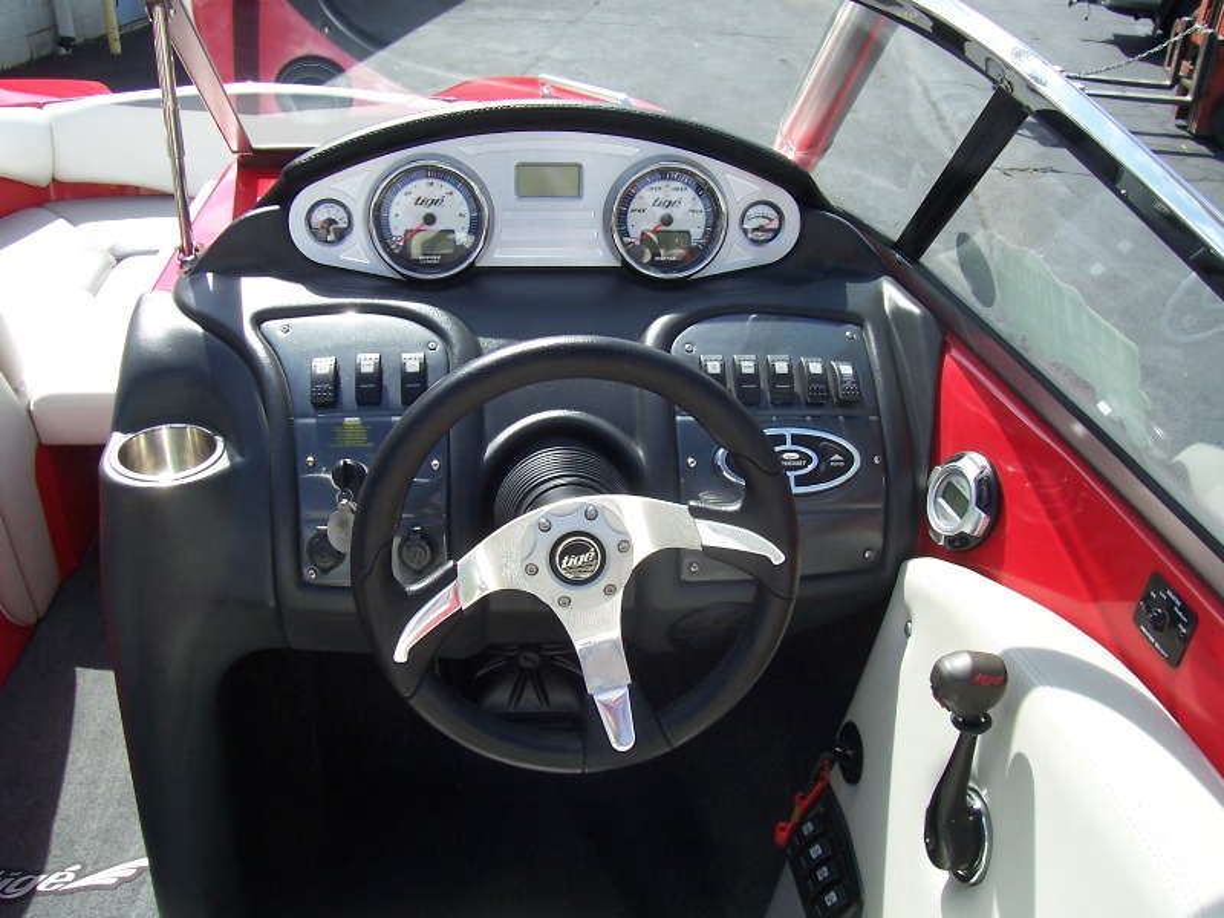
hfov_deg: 54.0
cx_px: 612
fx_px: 1202
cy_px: 459
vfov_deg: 41.8
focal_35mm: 34
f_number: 5.6
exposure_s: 1/250
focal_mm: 5.6
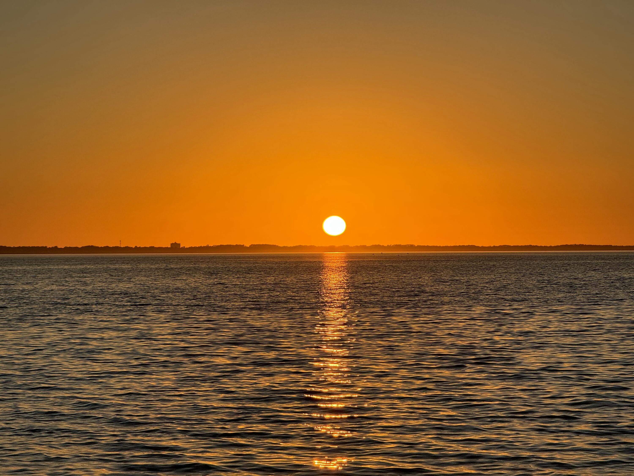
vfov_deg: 12.3
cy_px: 238
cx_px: 317
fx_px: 2198
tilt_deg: +0.2
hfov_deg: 16.4
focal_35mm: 120
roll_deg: +1.0
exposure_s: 1/2710
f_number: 2.8
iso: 50
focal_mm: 15.66
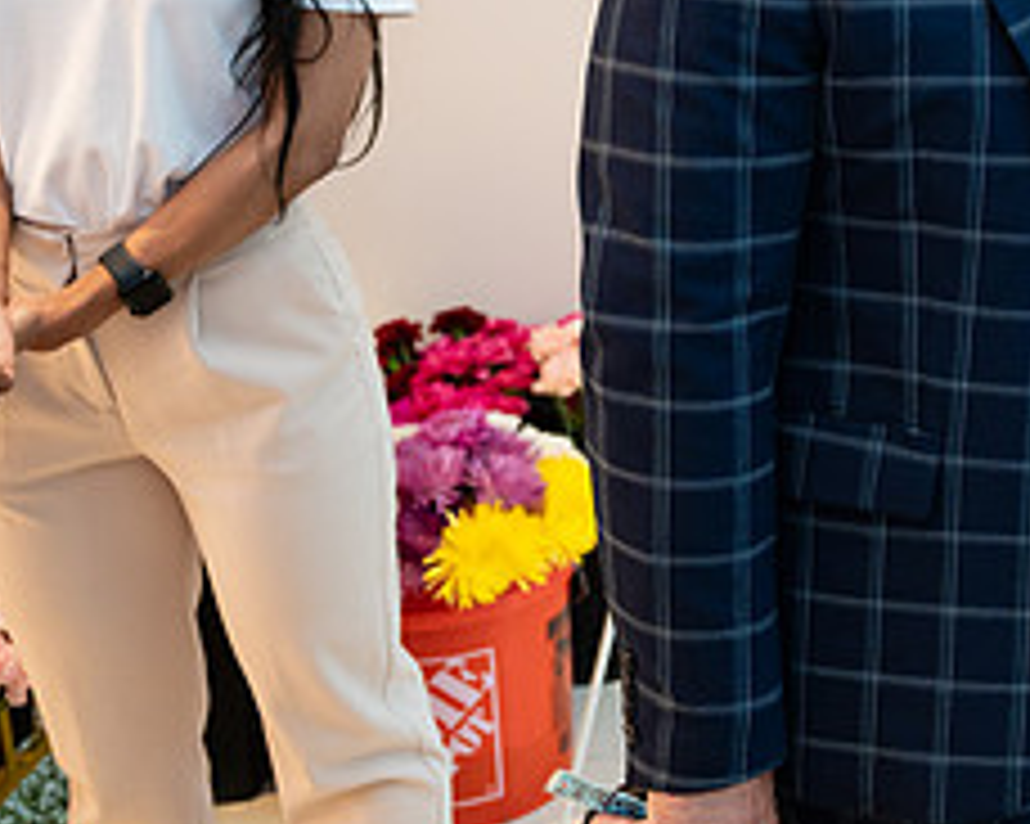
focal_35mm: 73
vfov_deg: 20.3
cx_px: 1324
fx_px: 2224
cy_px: 12
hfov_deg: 23.2
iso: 1250
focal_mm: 29.5
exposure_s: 1/200
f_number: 3.2
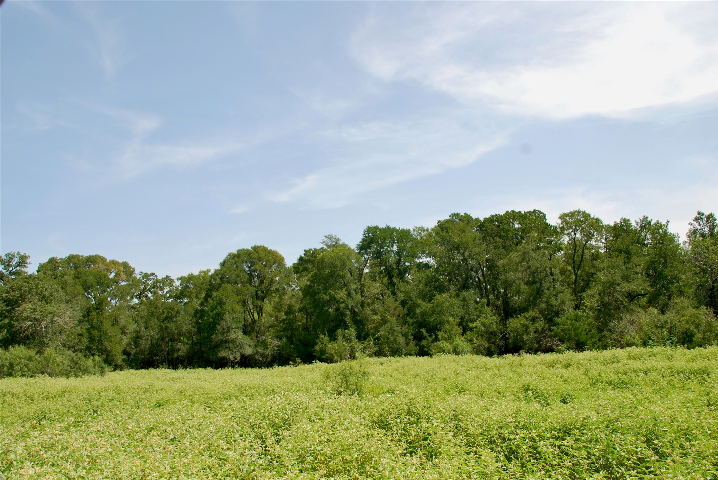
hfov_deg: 57.2
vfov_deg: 40.1
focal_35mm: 33
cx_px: 359
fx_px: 659
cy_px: 240
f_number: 8
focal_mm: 22
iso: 100
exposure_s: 1/200
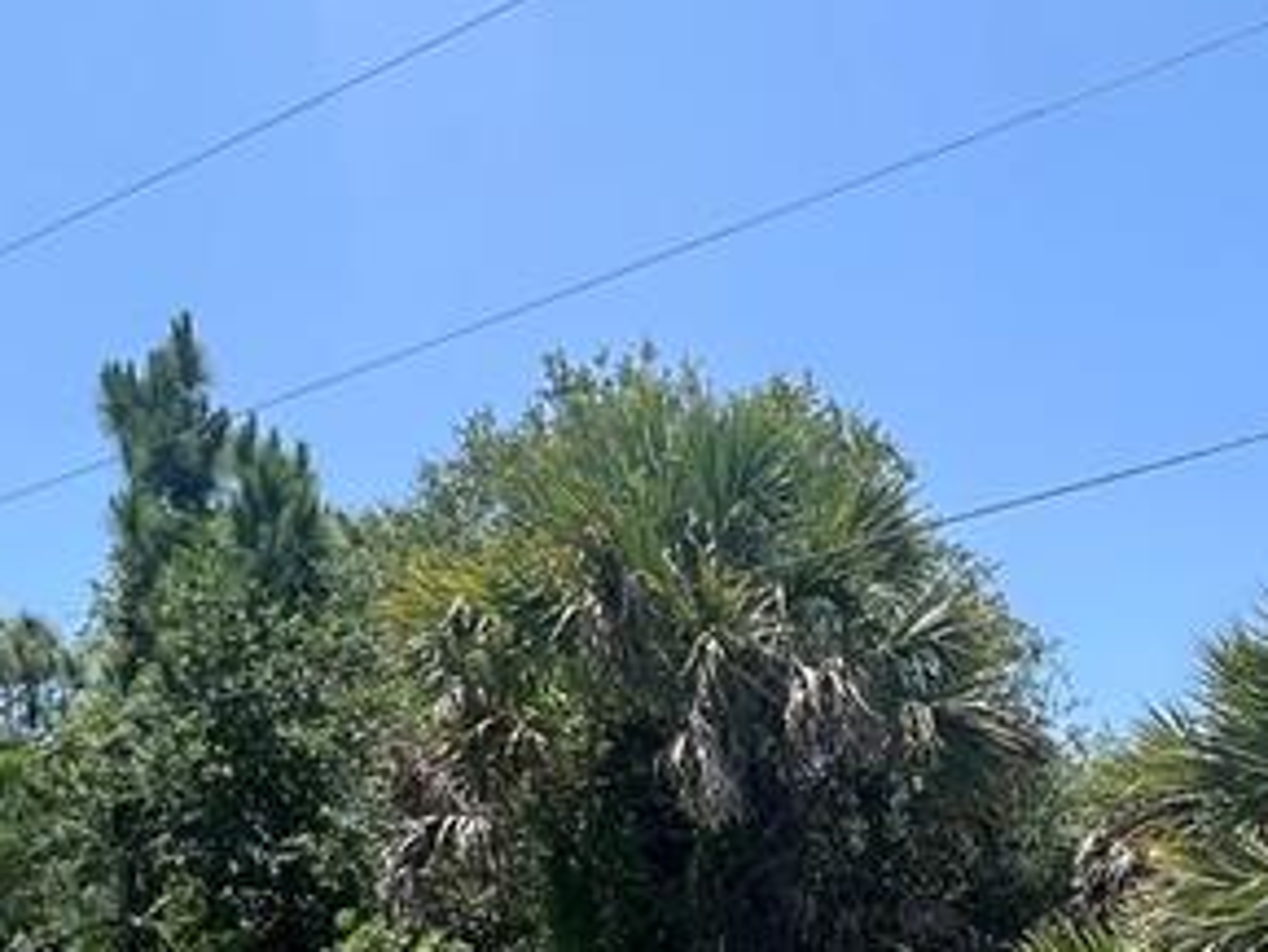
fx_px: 1686
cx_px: 974
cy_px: 970
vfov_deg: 29.3
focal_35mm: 46
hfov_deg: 39.9
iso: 32
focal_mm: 1.57
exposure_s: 1/1024
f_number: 1.8
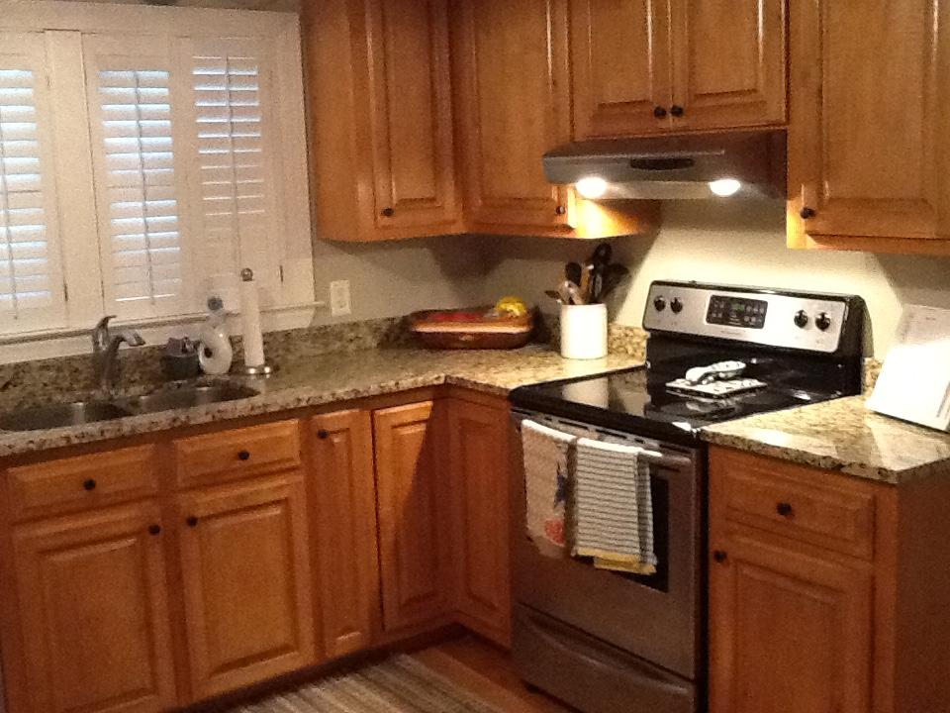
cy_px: 356
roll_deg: +2.5
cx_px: 475
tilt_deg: -10.2
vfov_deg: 32.9
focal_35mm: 44
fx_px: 1208
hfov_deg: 42.9
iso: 320
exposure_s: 1/24
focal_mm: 2.03
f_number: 2.4
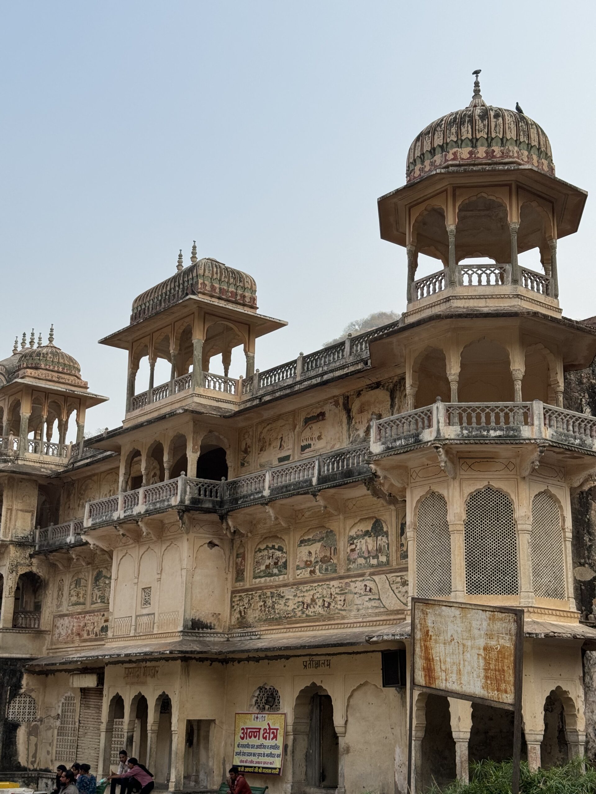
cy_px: 397
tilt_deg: +14.5
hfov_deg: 30.3
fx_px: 1102
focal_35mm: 48
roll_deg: -0.4
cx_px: 298
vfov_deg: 39.7
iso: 64
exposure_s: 1/1984
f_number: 1.78
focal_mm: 6.86
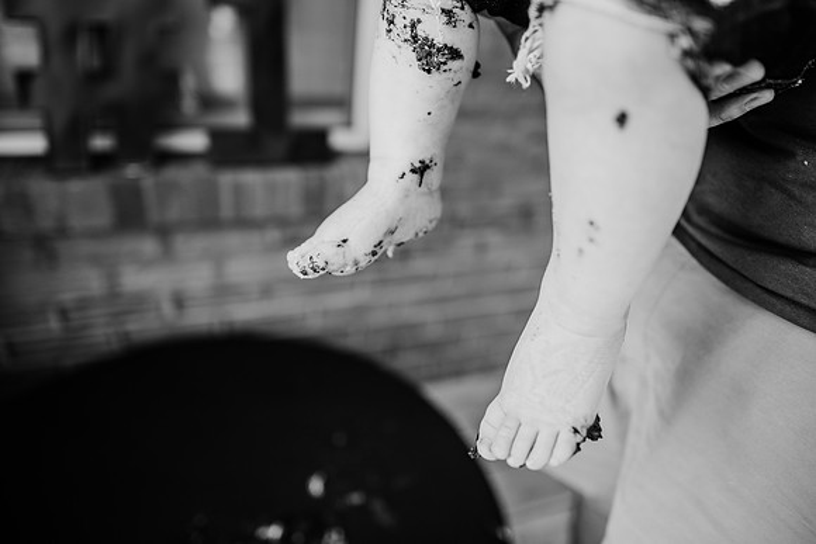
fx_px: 544
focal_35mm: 24
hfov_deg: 73.7
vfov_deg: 53.2
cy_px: 272
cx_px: 408
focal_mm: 24
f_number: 2.2
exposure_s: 1/800
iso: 250
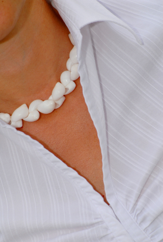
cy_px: 121
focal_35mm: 195
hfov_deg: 7.1
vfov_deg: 10.5
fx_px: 1318
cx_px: 82
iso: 100
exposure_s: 1/250
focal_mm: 130
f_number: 9
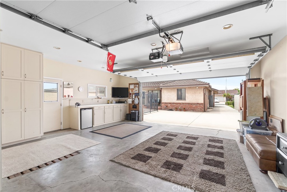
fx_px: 120
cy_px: 96
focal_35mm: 15
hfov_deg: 100.4
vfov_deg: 77.3
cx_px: 144
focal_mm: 10
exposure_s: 1/40
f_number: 7.1
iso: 100
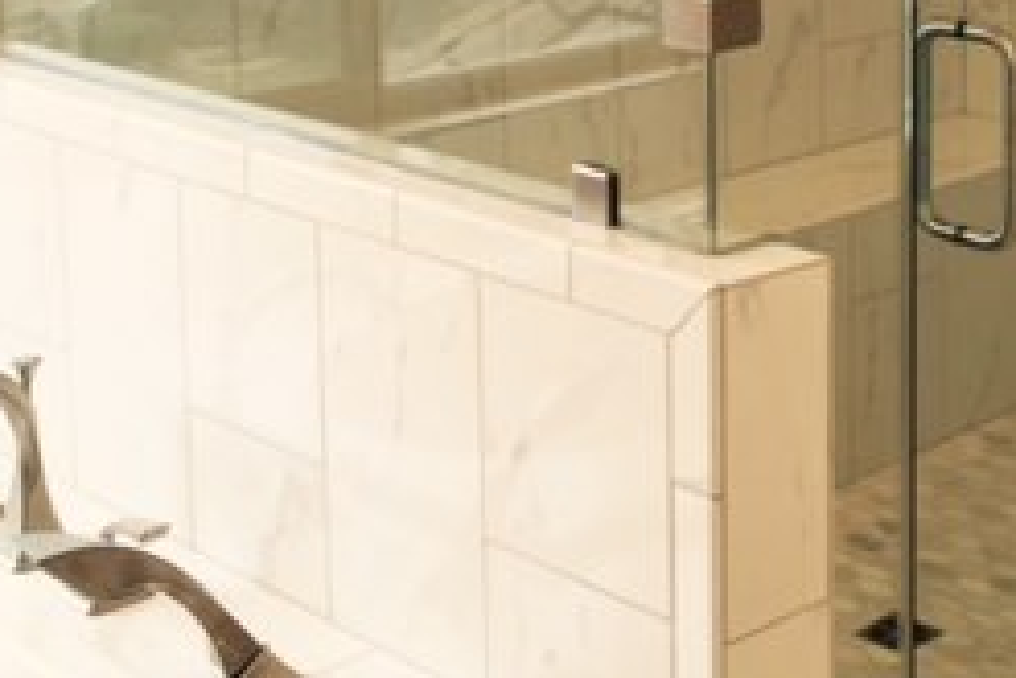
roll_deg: +0.7
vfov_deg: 16.9
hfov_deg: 25.6
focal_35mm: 78
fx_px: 2203
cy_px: -107
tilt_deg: -8.2
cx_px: 769
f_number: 2.2
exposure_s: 1/60
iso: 32
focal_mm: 4.15
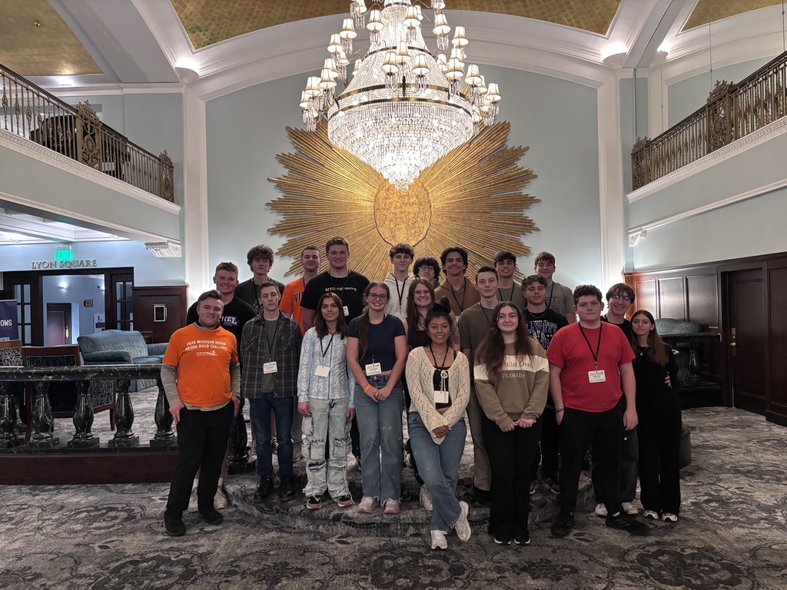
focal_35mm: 26
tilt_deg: +0.9
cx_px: 394
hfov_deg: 67.3
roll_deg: +0.7
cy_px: 295
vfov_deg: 53.1
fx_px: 591
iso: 640
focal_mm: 5.96
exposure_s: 1/30
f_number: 1.6
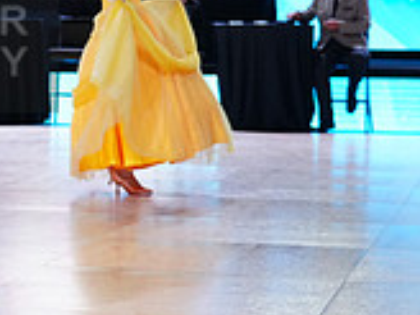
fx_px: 1820
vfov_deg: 9.9
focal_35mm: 150
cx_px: -220
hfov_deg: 12.5
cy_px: 45
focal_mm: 44
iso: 1600
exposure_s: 1/500
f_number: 4
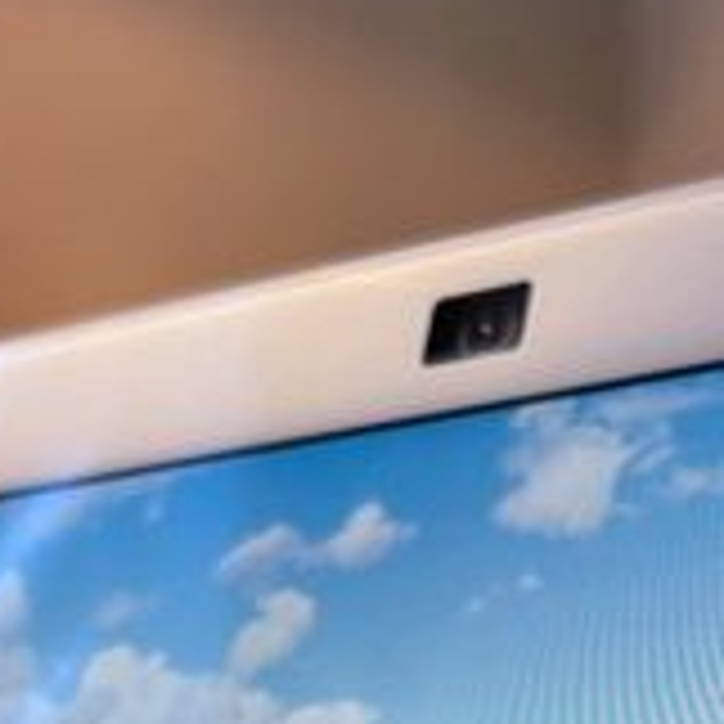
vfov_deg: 15.2
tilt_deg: -3.1
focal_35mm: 103
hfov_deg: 16.7
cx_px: 616
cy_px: 1178
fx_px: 2437
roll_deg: +1.1
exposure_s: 1/60
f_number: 1.5
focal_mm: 5.7
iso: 100
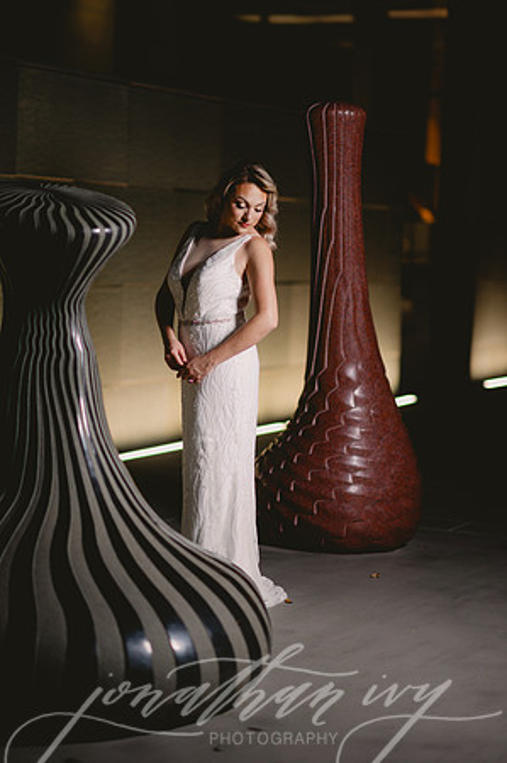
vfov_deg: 23.9
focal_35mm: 85
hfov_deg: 16.0
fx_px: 1800
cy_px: 382
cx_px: 254
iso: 250
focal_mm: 85
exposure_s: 1/100
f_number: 1.4
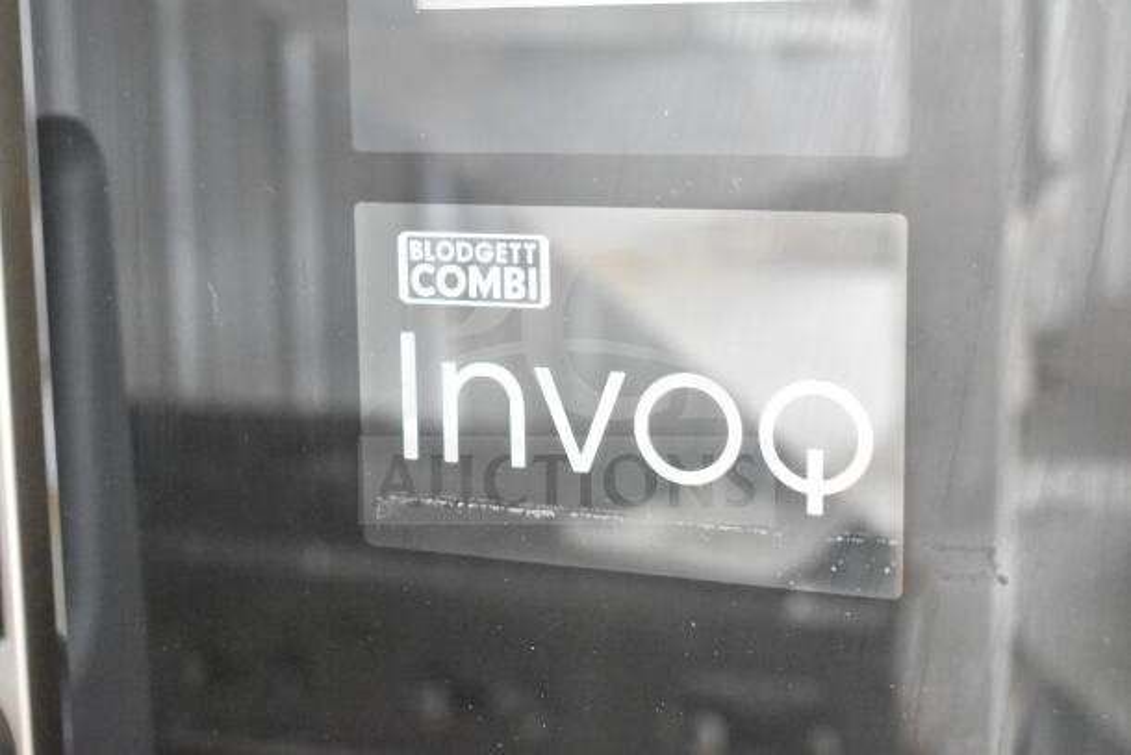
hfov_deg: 33.4
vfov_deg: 22.6
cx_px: 566
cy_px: 378
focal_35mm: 60
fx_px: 1885
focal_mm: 40
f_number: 4.8
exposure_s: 1/60
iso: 14400
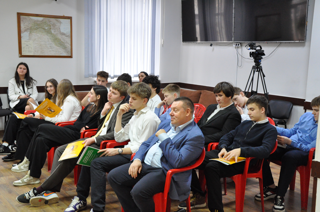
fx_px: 426
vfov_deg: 28.0
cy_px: 106
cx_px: 160
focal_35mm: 48
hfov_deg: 41.2
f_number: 7.1
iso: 2500
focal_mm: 32
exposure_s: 1/50
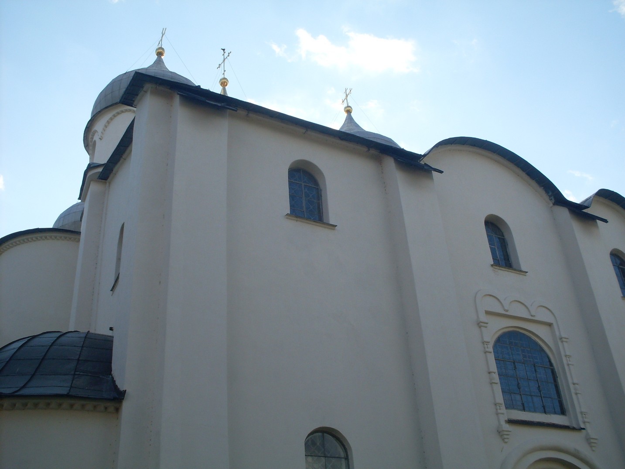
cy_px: 234
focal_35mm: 38
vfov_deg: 37.7
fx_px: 686
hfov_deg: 49.0
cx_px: 312
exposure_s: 1/180
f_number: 8.4
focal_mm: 6.3
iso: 80
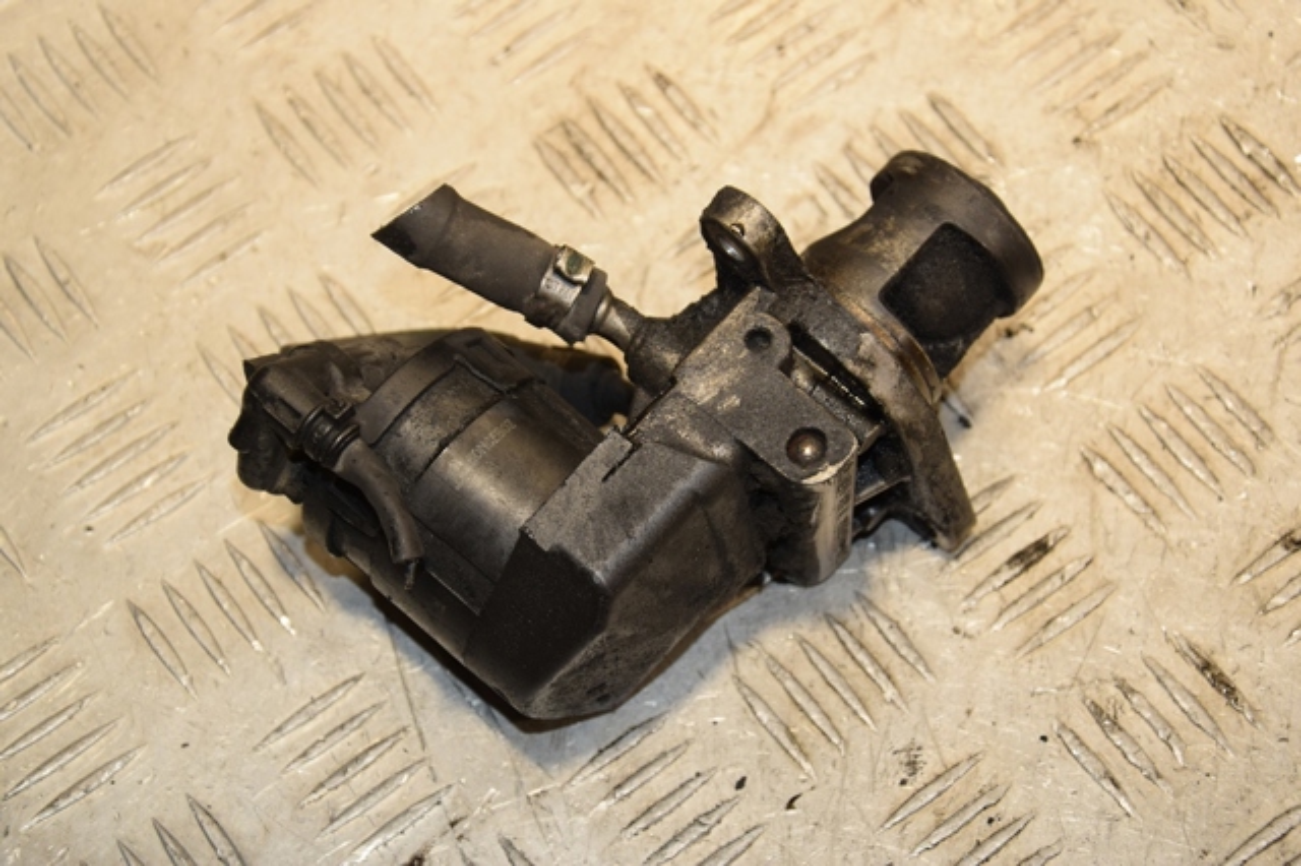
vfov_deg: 15.7
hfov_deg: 23.4
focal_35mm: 87
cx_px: 650
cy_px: 433
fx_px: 3142
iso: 800
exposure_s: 1/200
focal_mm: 58
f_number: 7.1
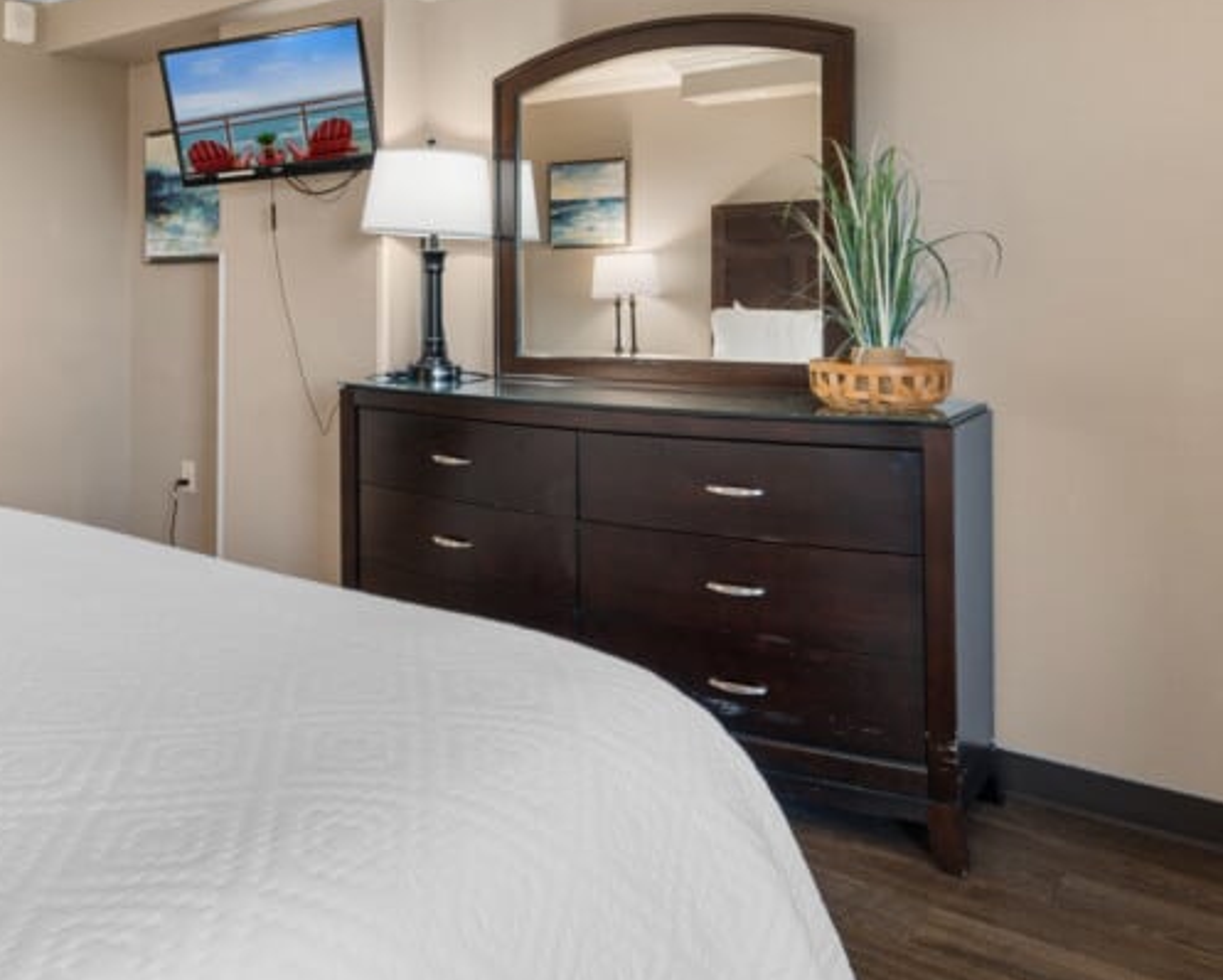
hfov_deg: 58.6
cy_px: 292
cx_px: 376
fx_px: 1050
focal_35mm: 29
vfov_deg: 48.7
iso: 100
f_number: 4.5
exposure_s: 1/5
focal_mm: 10
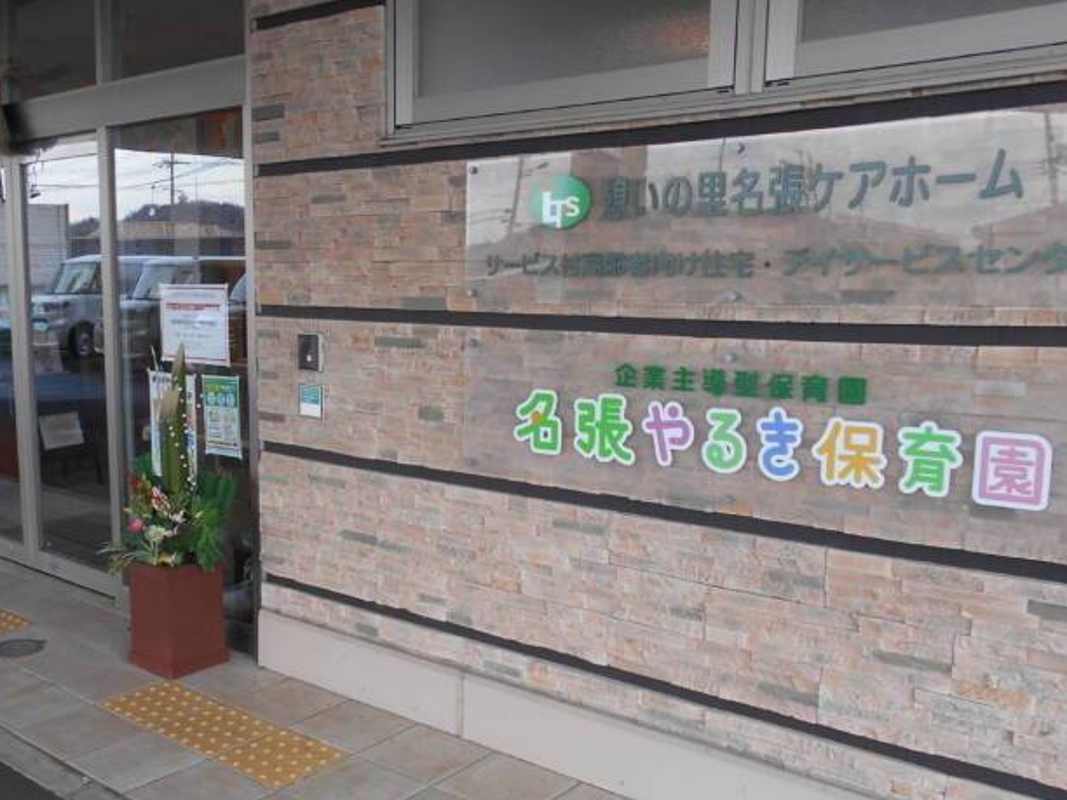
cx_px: 401
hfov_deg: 53.4
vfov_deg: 41.8
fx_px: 1048
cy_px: 434
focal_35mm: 34
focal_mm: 4.6
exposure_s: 1/30
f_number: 3.2
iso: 80
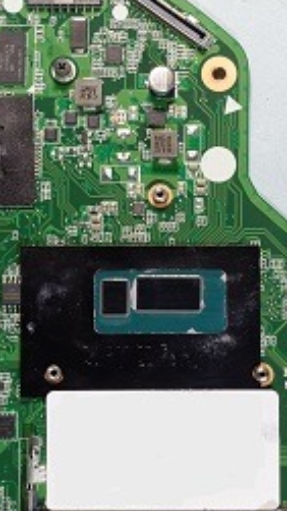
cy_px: 356
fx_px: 1395
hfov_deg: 11.7
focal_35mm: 103
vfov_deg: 20.7
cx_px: 236
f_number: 8
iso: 100
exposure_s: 1/5
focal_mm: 22
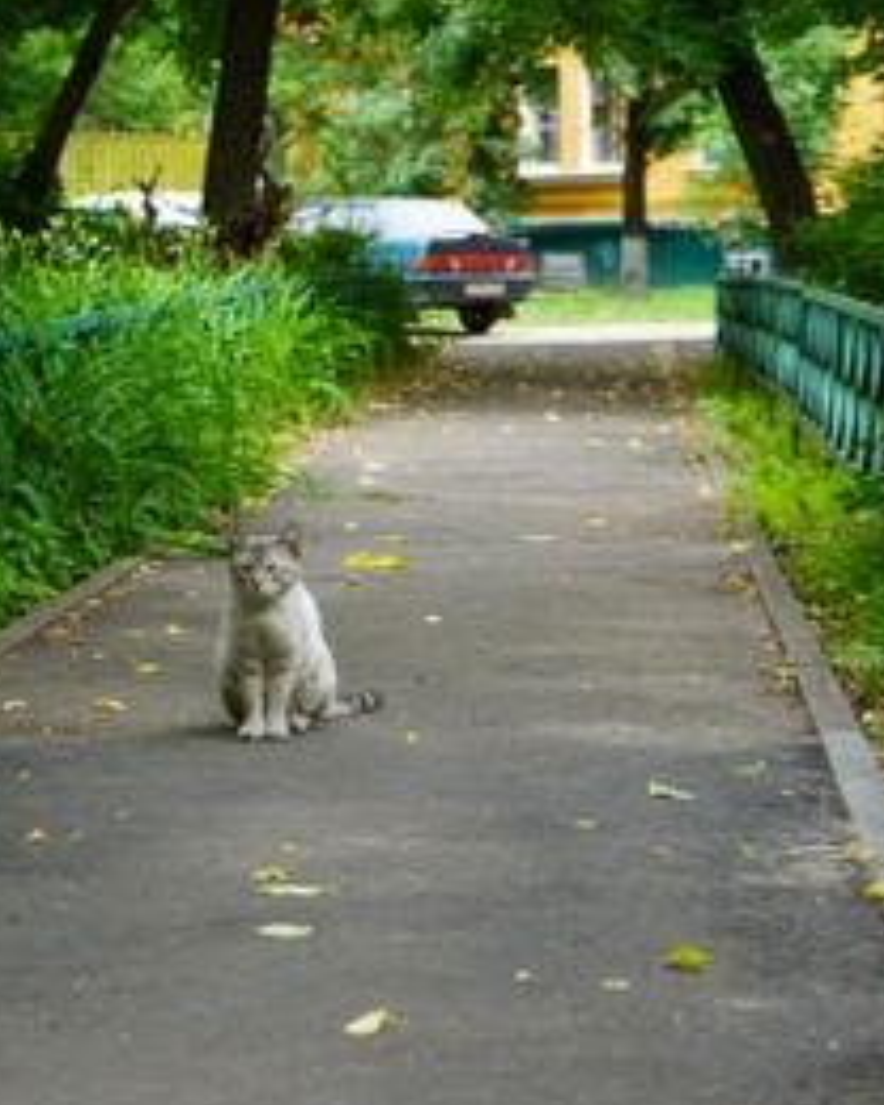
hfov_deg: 13.0
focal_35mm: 118
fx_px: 3859
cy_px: 629
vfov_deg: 16.3
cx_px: 287
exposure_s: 1/80
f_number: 5.6
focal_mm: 70
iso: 160
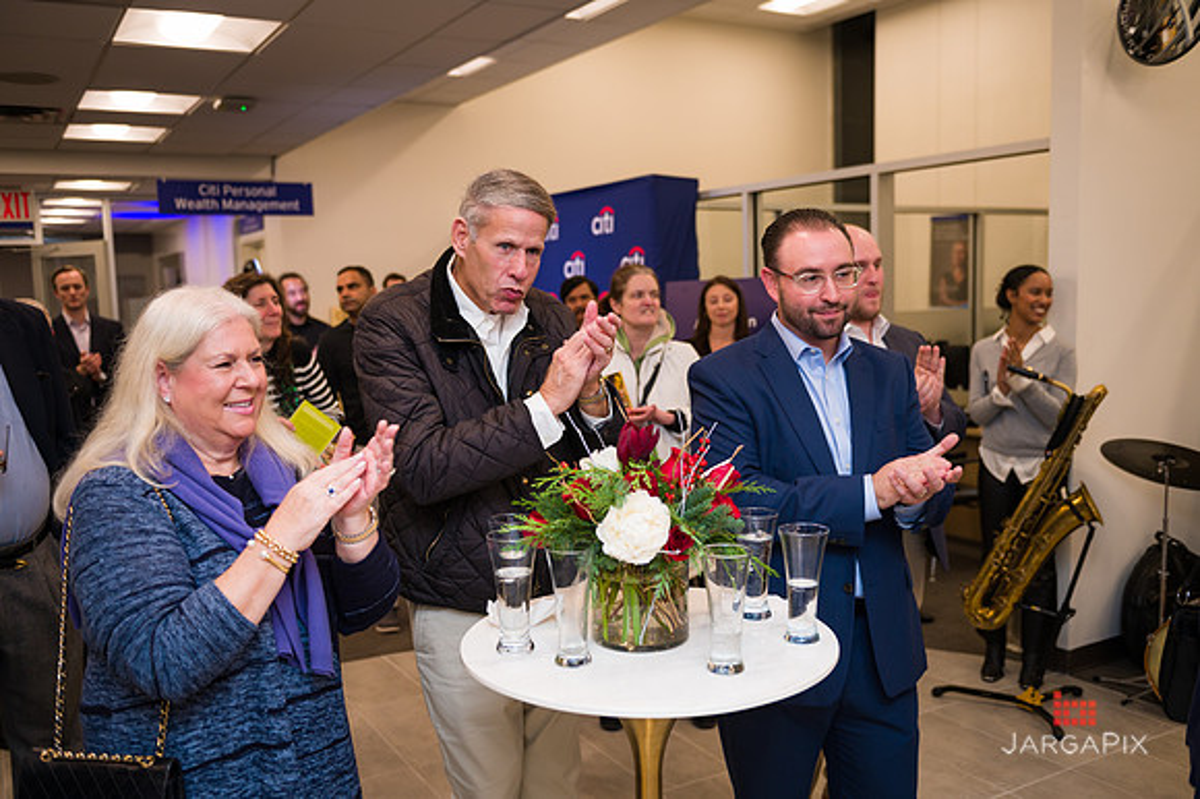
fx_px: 1066
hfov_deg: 58.7
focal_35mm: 32
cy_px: 400
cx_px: 600
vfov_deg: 41.1
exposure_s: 1/200
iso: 400
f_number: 3.2
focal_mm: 32
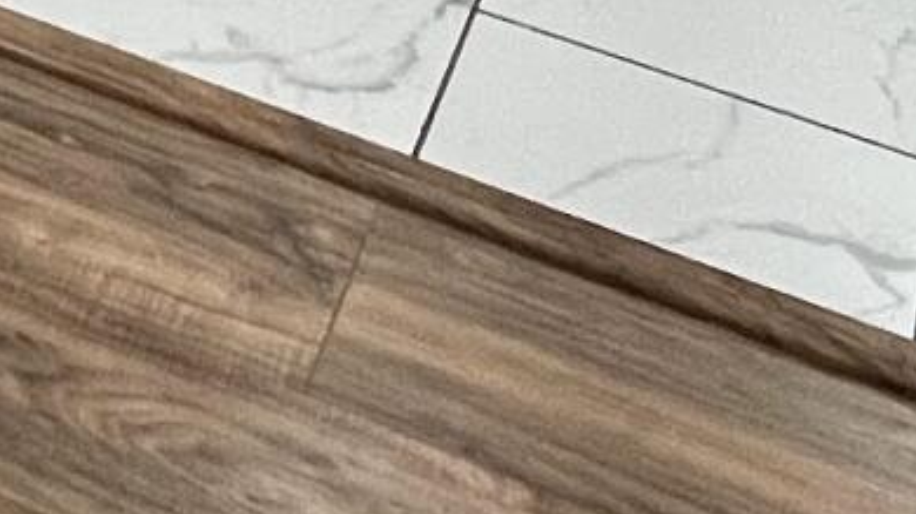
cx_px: -446
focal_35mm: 109
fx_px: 2646
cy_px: -1404
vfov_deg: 8.0
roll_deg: -1.3
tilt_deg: -7.4
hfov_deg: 17.7
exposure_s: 1/120
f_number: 1.8
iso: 160
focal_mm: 1.57
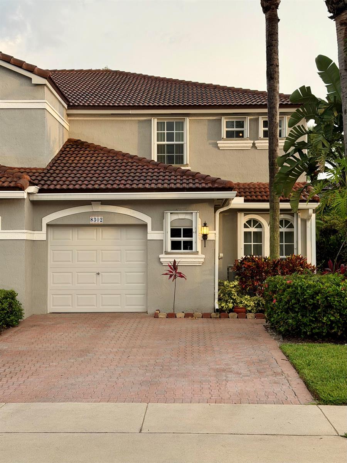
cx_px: 174
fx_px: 642
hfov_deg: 30.3
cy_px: 232
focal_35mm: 48
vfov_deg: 39.7
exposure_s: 1/496
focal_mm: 6.76
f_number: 1.78
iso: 64
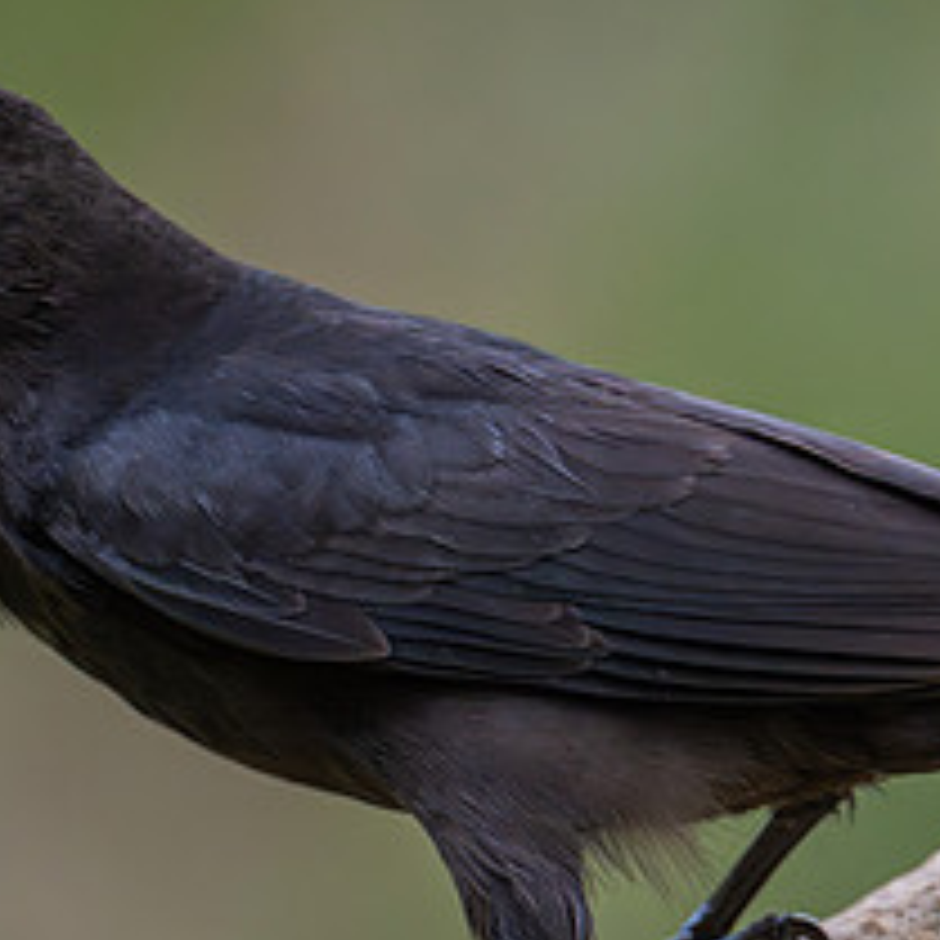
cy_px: 545
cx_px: 680
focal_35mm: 1387
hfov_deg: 1.3
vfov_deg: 1.3
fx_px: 42612
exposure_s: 1/1000
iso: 6400
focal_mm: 560
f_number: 6.3
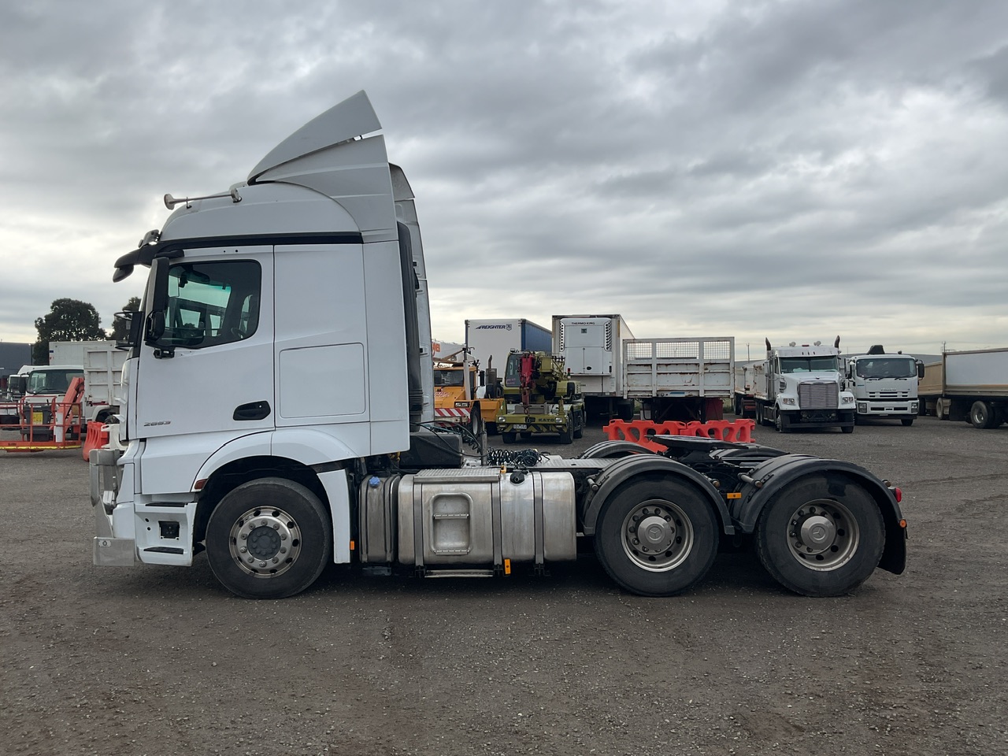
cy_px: 378
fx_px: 844
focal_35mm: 29
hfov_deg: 61.7
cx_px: 504
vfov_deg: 48.2
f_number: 1.8
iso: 16
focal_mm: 3
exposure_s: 1/683
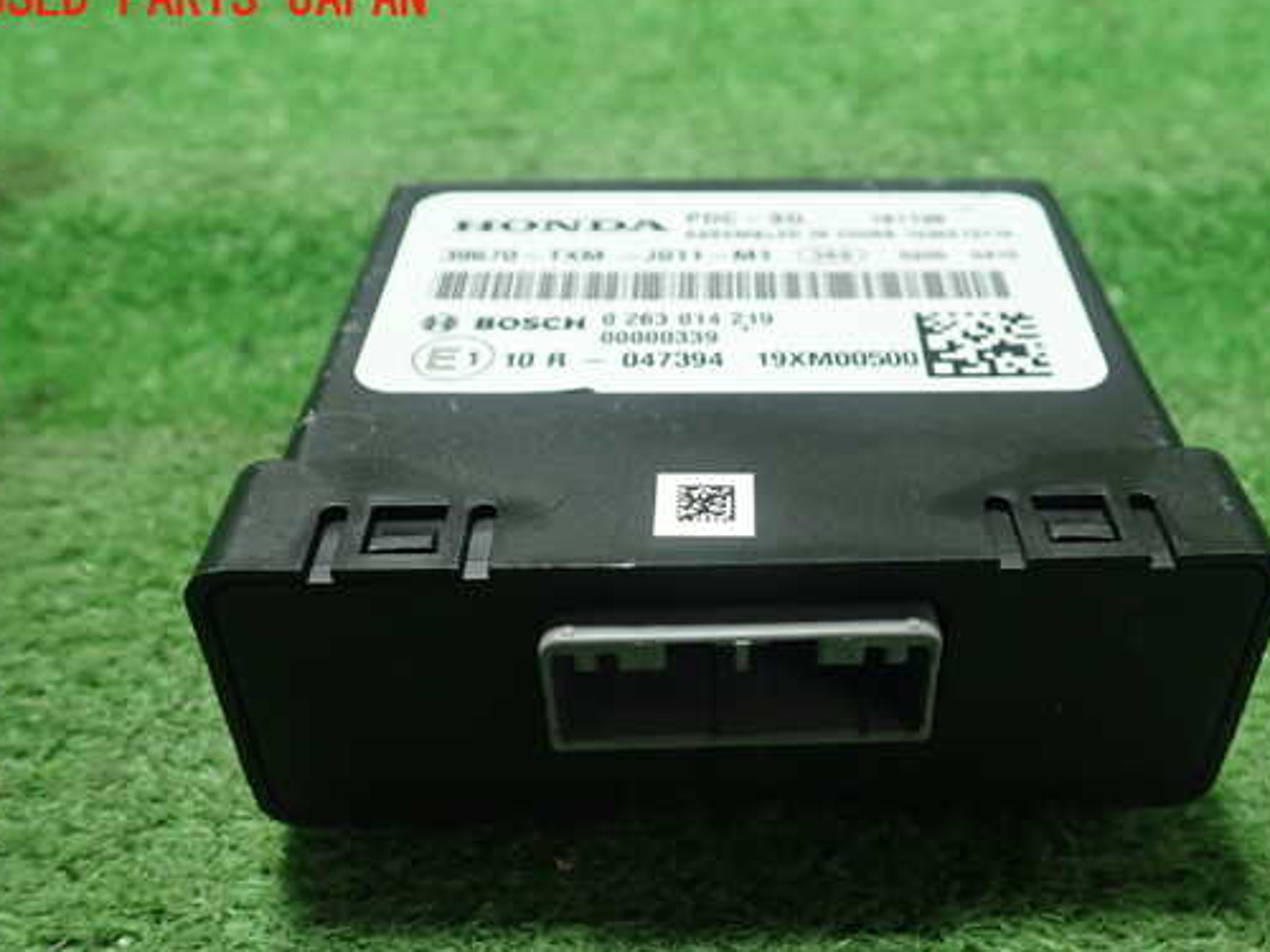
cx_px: 726
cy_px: 538
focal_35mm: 36
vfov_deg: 39.6
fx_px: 1321
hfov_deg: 51.2
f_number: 2.3
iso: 500
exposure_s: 1/125
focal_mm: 5.5
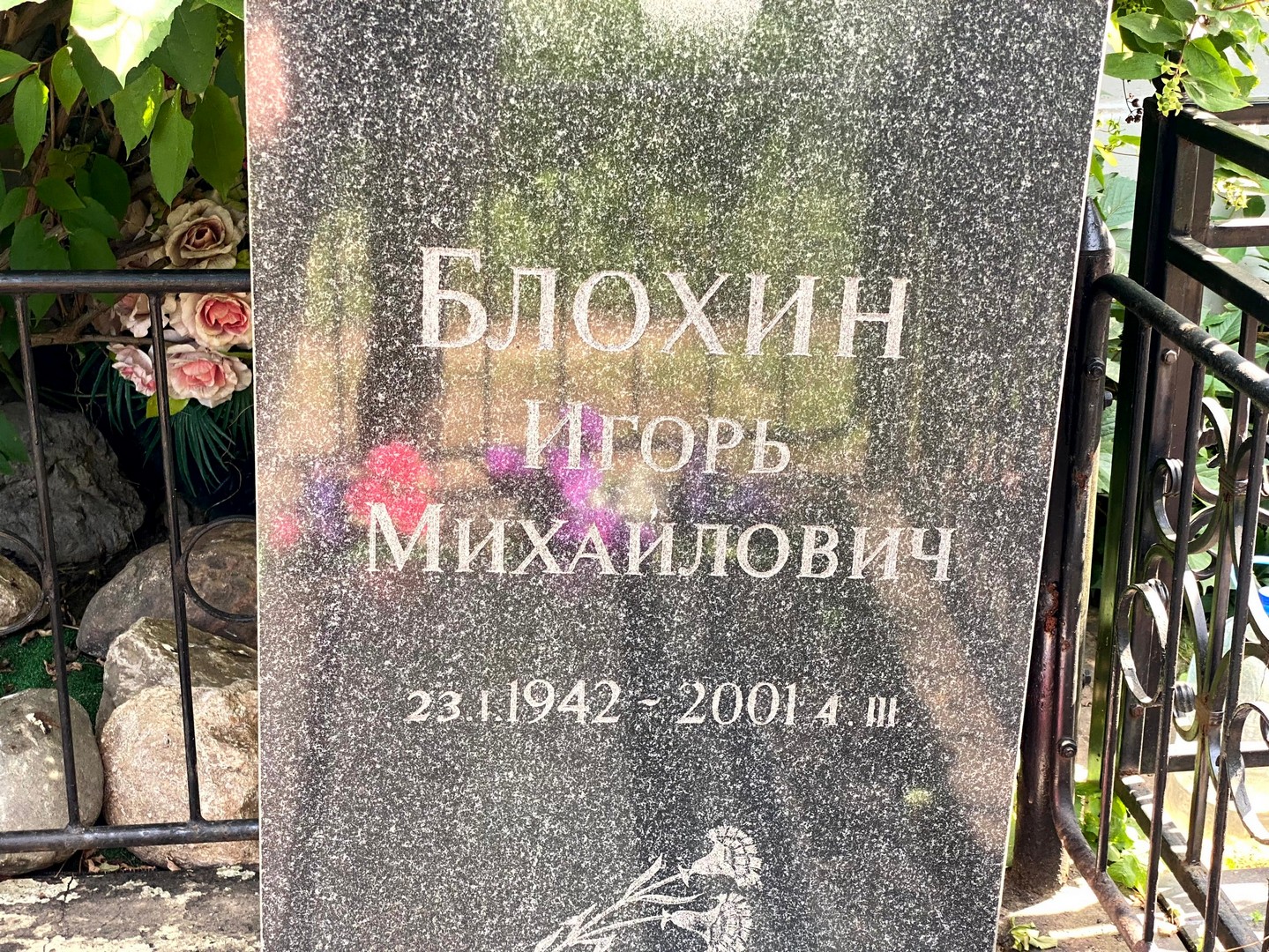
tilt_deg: -21.8
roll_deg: +0.3
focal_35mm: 52
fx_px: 1907
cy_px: 476
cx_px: 634
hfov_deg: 36.8
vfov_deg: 28.0
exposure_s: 1/122
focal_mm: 6
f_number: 2
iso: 40
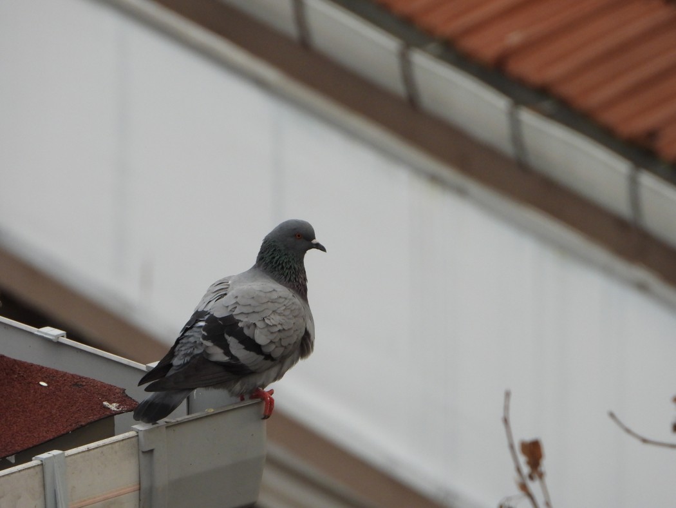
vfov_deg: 1.2
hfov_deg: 1.7
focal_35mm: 1200
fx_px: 23440
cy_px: 254
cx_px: 338
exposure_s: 1/500
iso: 400
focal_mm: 216
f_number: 5.6
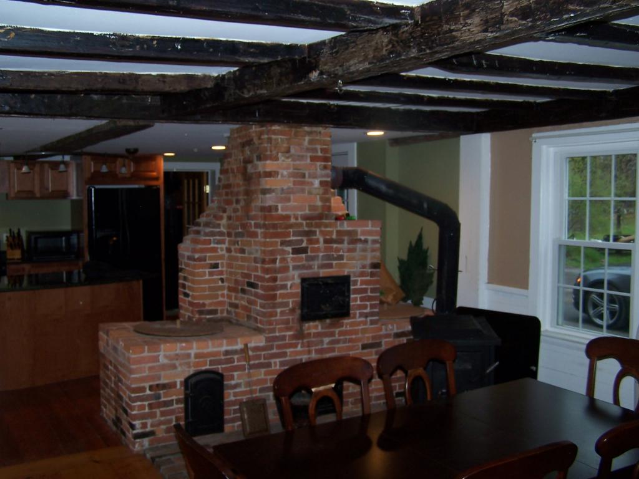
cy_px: 240
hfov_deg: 49.0
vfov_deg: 37.7
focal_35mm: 38
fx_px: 701
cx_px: 320
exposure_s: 1/60
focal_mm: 6.3
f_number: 2.8
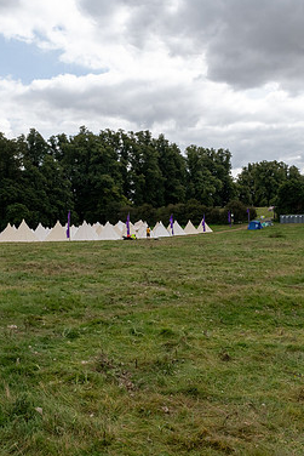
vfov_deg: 51.9
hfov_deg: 36.0
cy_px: 230
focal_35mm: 37
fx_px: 468
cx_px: 142
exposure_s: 1/250
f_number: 16
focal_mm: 24
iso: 800
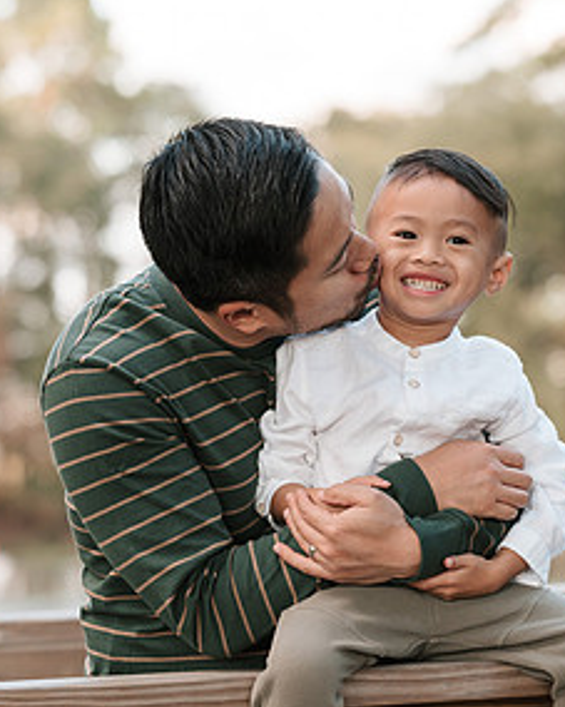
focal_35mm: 163
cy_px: 373
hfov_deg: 9.5
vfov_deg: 11.8
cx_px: 329
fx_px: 3409
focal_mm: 85
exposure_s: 1/200
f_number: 2.8
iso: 160
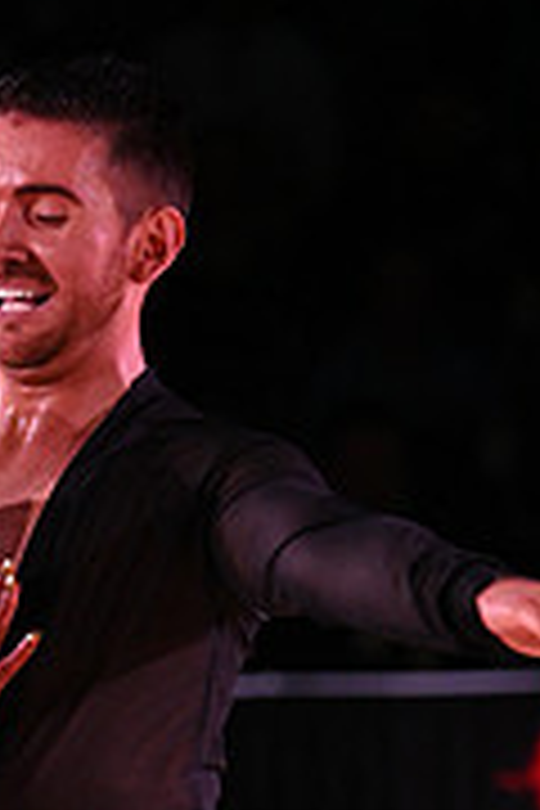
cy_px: 968
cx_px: -151
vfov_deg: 3.0
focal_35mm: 678
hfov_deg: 2.0
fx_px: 15254
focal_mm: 210
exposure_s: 1/320
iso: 3200
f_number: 5
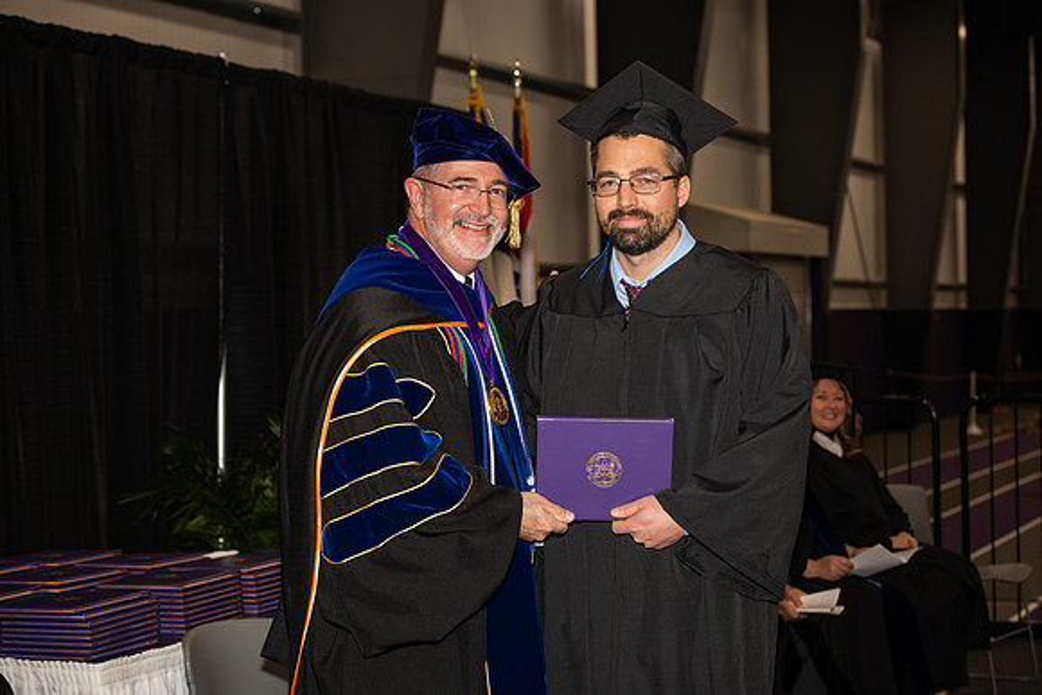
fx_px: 2316
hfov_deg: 25.4
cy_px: 348
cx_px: 521
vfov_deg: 17.1
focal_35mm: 80
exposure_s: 1/200
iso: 1000
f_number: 5.6
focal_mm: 80
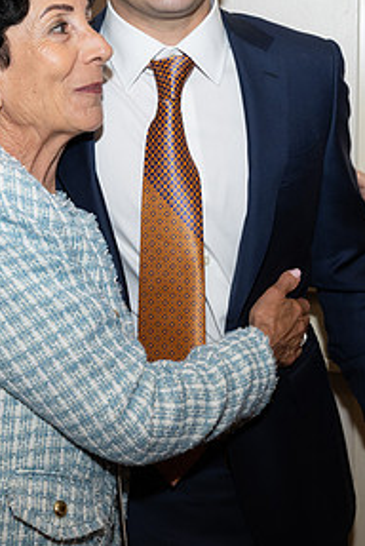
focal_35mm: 74
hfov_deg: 18.5
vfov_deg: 26.9
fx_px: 1123
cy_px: 131
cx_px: 168
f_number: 5.6
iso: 800
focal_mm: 31.5
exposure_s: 1/100
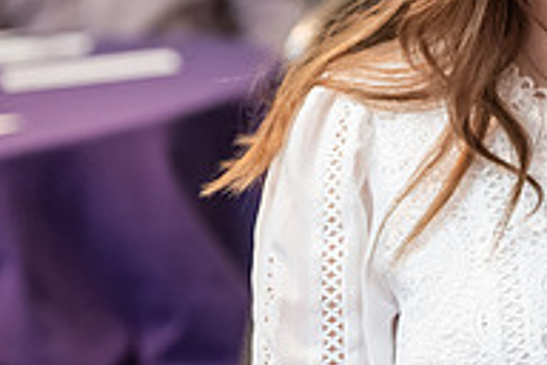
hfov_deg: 7.4
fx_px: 4224
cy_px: -84
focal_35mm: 278
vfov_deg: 4.9
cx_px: 544
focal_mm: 92
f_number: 3.2
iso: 2500
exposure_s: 1/200
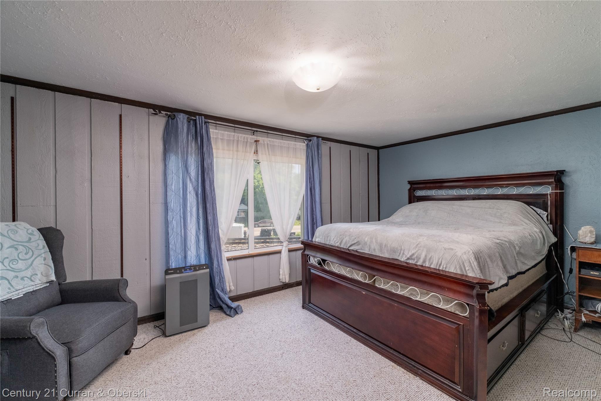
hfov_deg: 100.4
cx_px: 300
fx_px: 250
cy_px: 200
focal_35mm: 15
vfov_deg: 77.3
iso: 640
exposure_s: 1/125
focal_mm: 10
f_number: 6.4
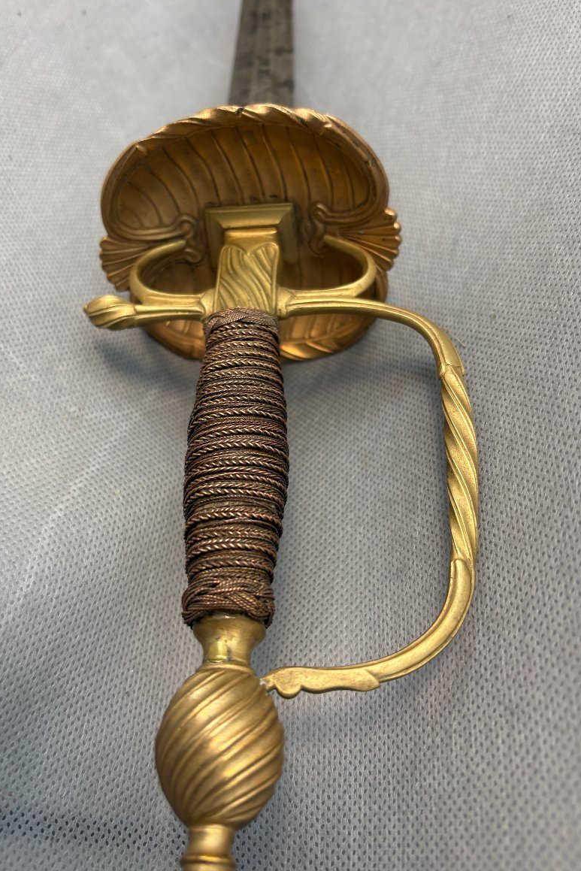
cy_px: 421
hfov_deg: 46.3
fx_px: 678
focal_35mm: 28
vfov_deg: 65.5
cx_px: 261
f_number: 1.6
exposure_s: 1/50
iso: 80
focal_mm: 5.96
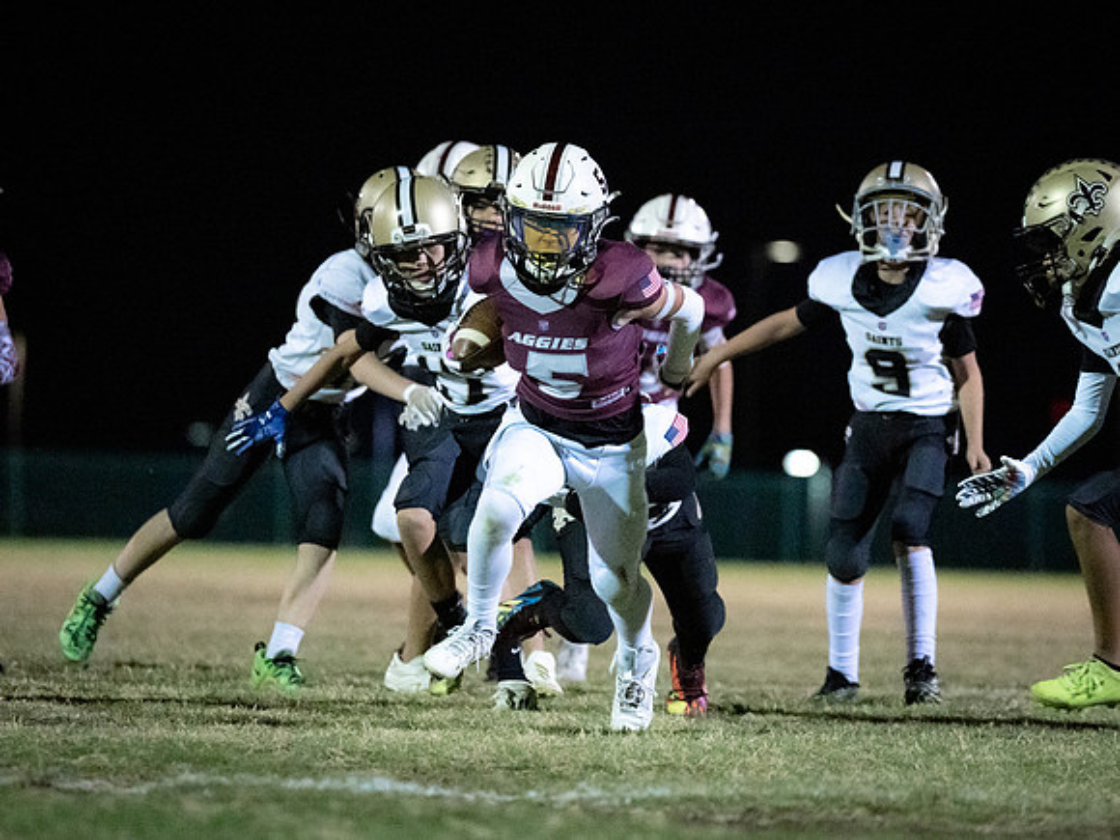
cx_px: 601
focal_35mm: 312
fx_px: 10092
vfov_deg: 4.8
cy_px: 416
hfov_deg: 6.4
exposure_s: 1/1000
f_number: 2.8
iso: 20000
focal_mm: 200
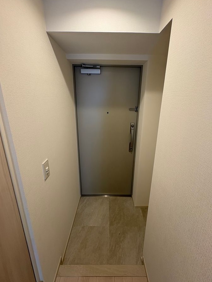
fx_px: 122
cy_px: 132
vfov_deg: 98.0
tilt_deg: -14.3
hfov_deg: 81.7
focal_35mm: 15
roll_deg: -1.1
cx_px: 109
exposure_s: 1/100
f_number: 2.2
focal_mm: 2.22
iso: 125
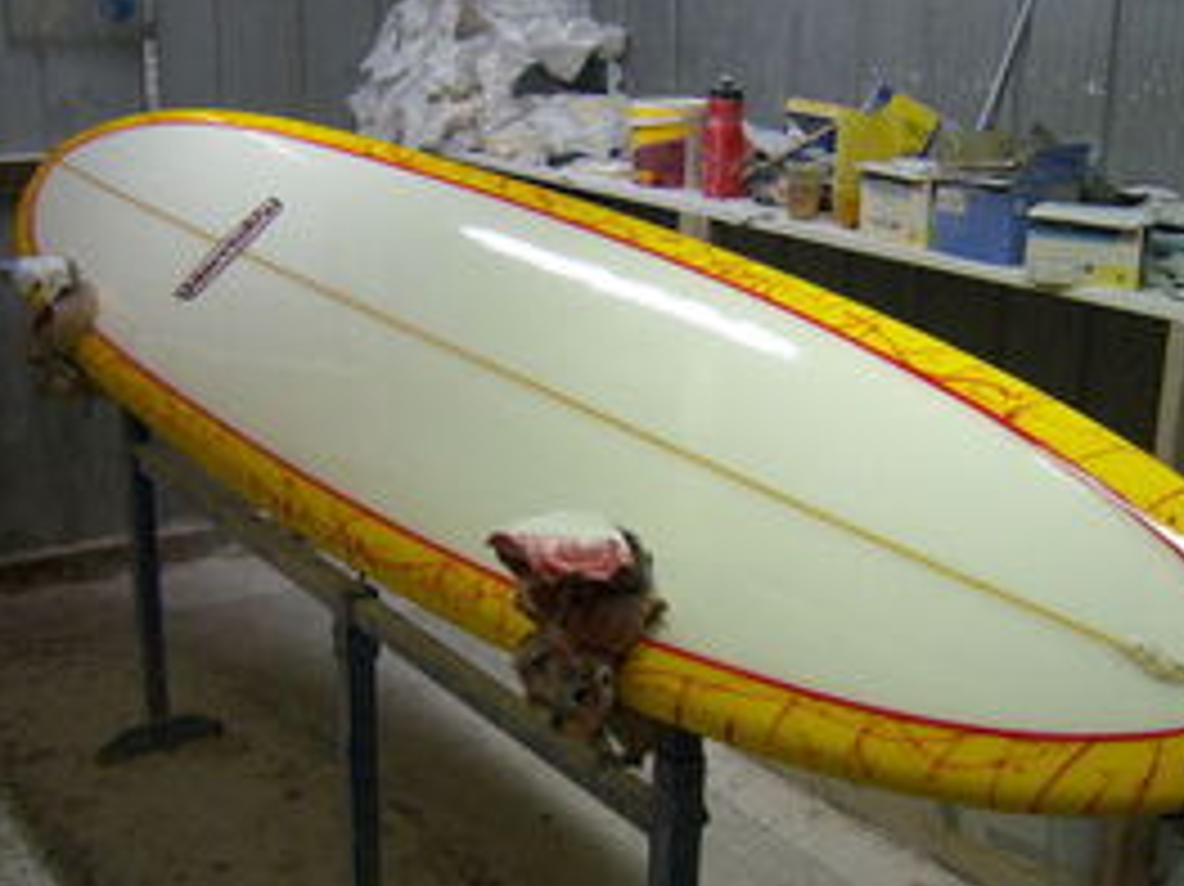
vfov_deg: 30.2
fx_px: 1641
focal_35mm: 48
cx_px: 635
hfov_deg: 39.7
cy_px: 506
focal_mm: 7.5
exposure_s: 1/20
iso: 160
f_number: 2.8
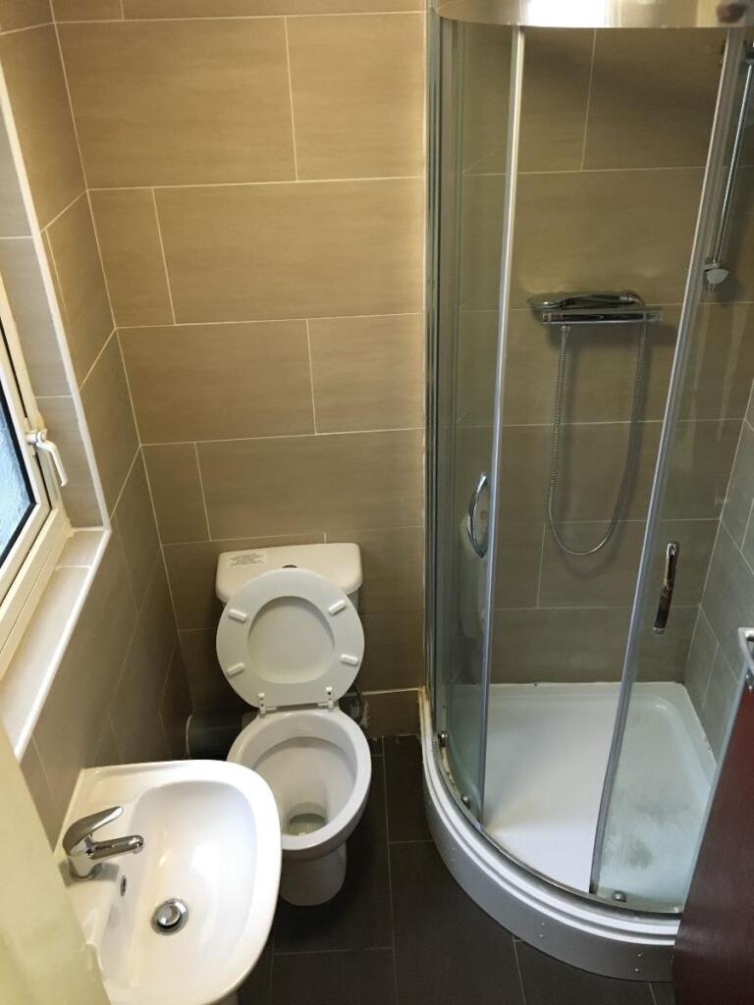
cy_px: 502
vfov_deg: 61.7
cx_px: 377
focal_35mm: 29
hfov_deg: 48.2
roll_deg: +0.3
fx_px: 842
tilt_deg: -33.3
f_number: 2.2
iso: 200
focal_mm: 4.15
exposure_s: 1/25
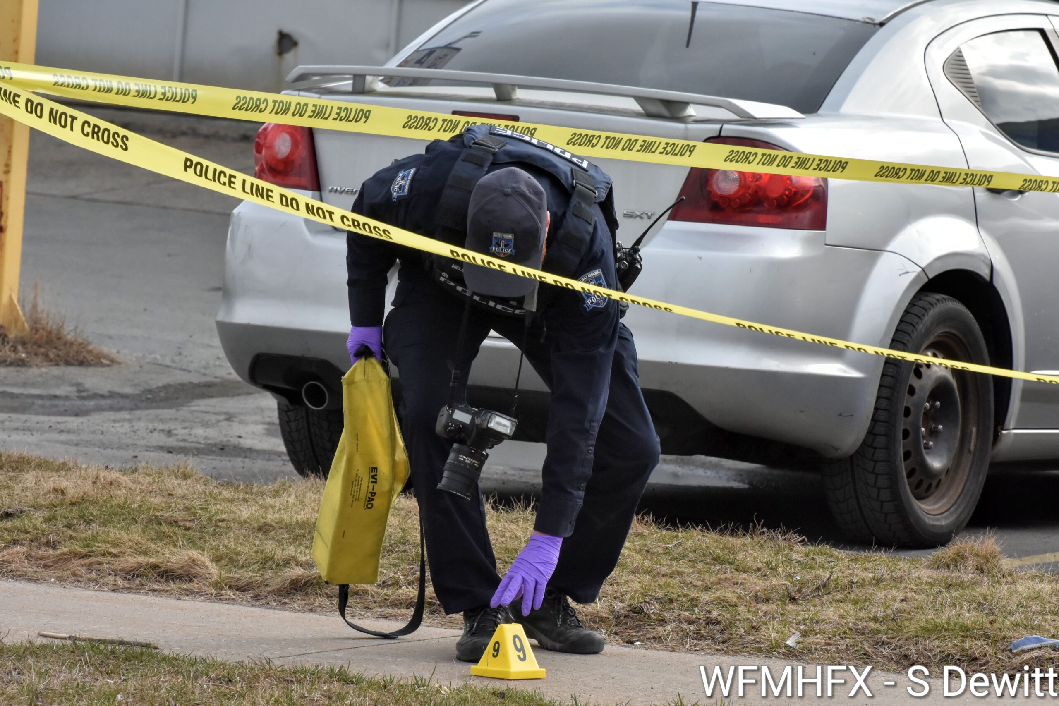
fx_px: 7942
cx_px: 530
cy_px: 353
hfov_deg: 7.6
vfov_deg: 5.1
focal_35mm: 270
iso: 1000
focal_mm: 180
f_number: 8
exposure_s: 1/1250
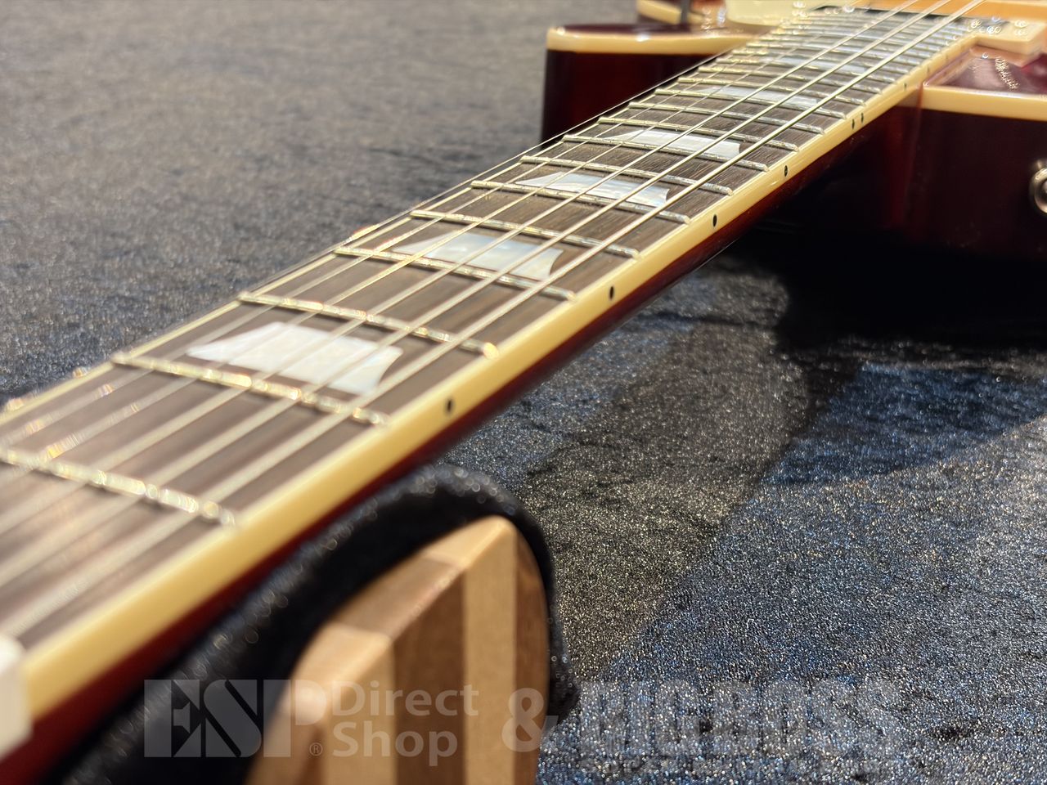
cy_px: 392
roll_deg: -0.7
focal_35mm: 52
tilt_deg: -19.8
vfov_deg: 28.0
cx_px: 524
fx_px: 1573
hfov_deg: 36.8
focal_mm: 5.96
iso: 125
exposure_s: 1/40
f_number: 1.6
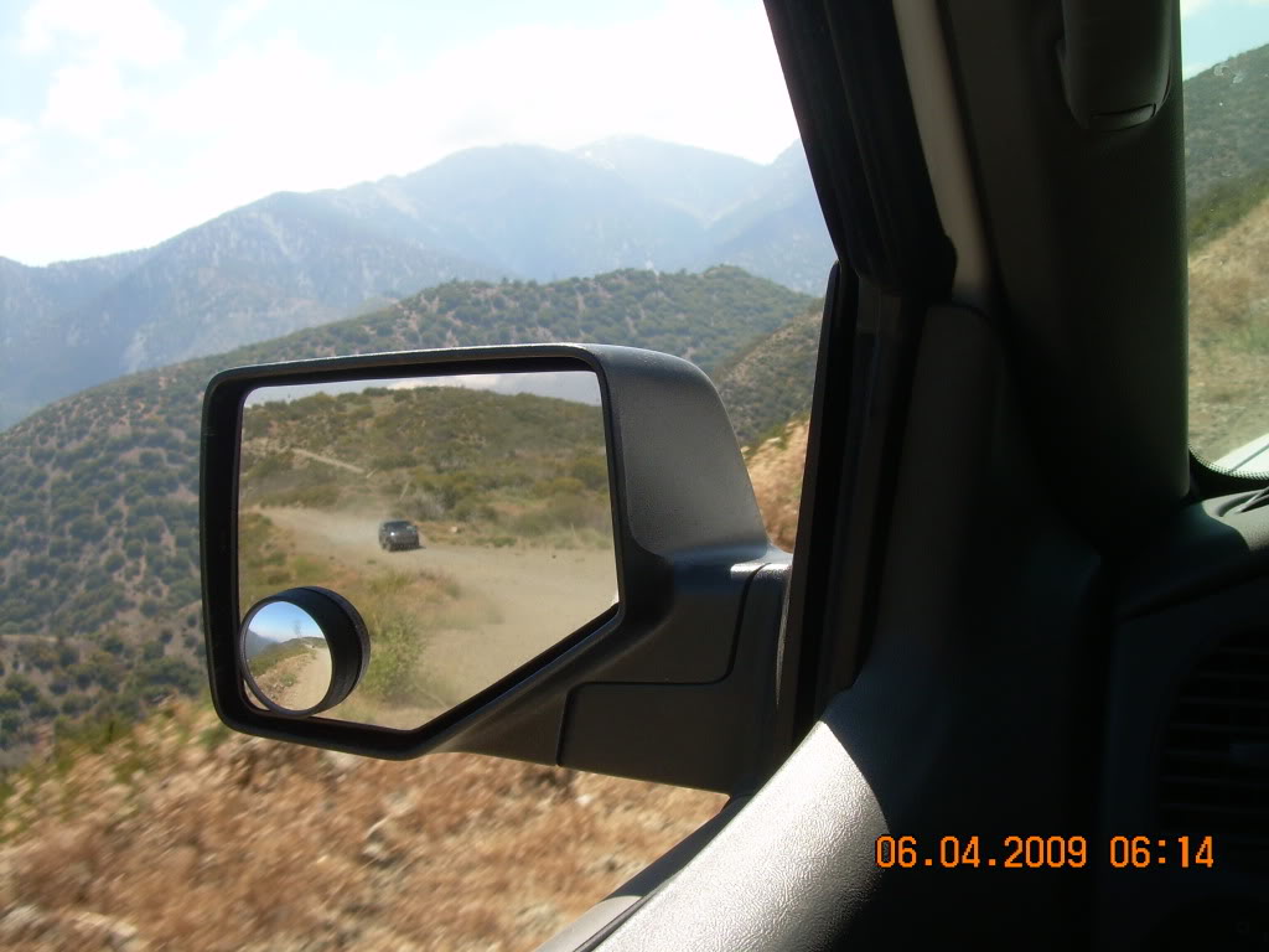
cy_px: 476
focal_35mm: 38
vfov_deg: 37.7
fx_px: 1393
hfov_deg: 49.0
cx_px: 634
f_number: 4.6
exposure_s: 1/297
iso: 50
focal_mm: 6.3
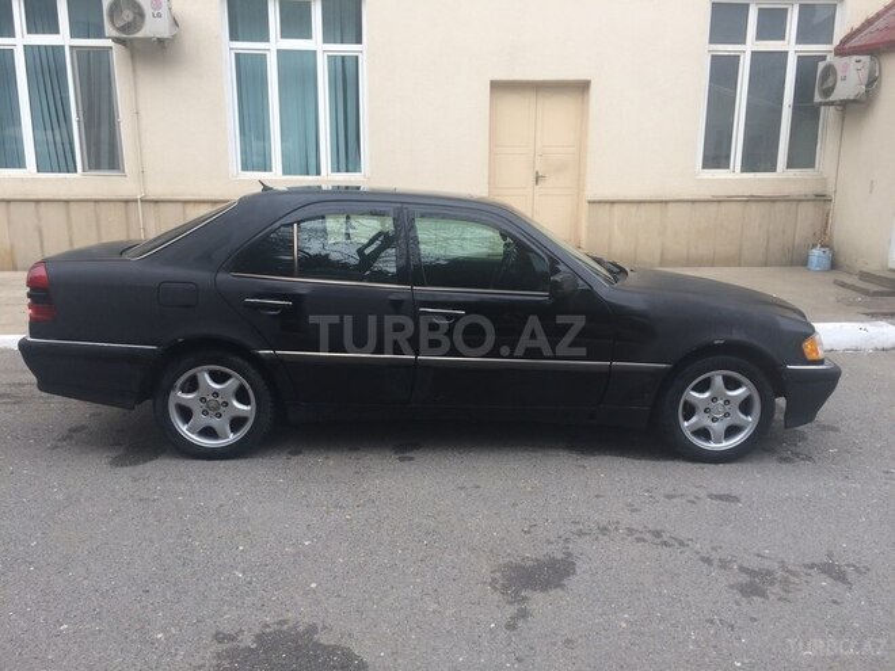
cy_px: 336
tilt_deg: -12.4
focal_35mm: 29
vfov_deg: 48.2
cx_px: 448
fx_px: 750
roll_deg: -0.1
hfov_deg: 61.7
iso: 32
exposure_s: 1/103
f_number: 2.2
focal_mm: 4.15
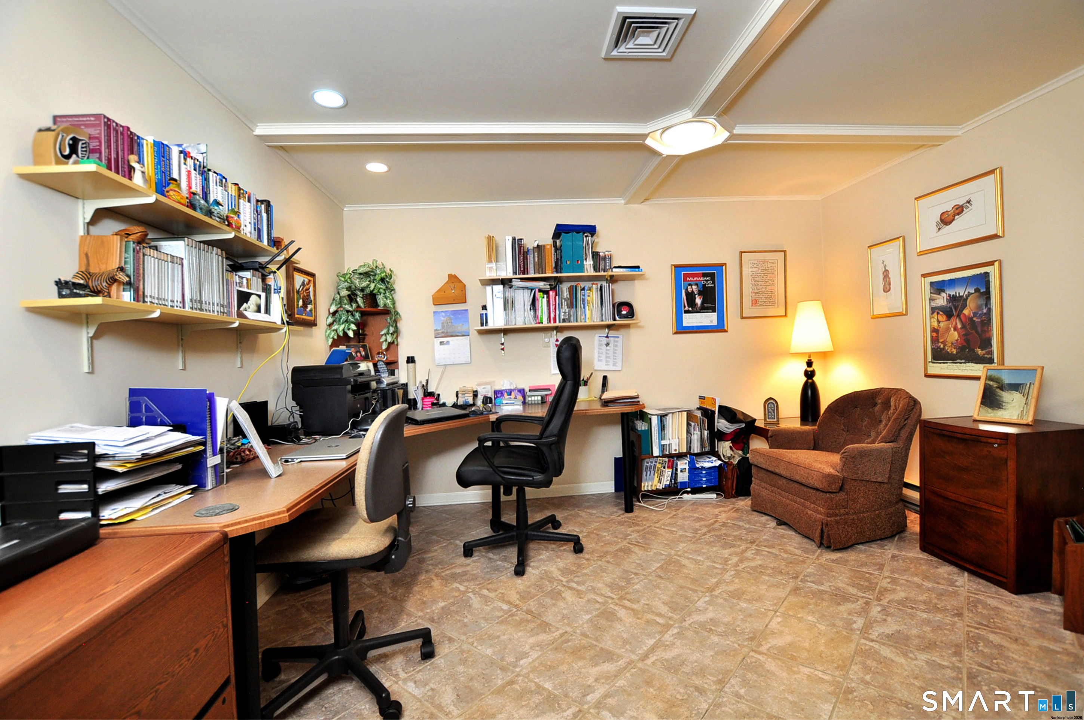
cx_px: 542
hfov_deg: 100.5
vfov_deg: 77.2
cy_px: 360
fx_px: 451
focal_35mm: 15
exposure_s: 1/60
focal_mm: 10
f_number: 4.5
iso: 400
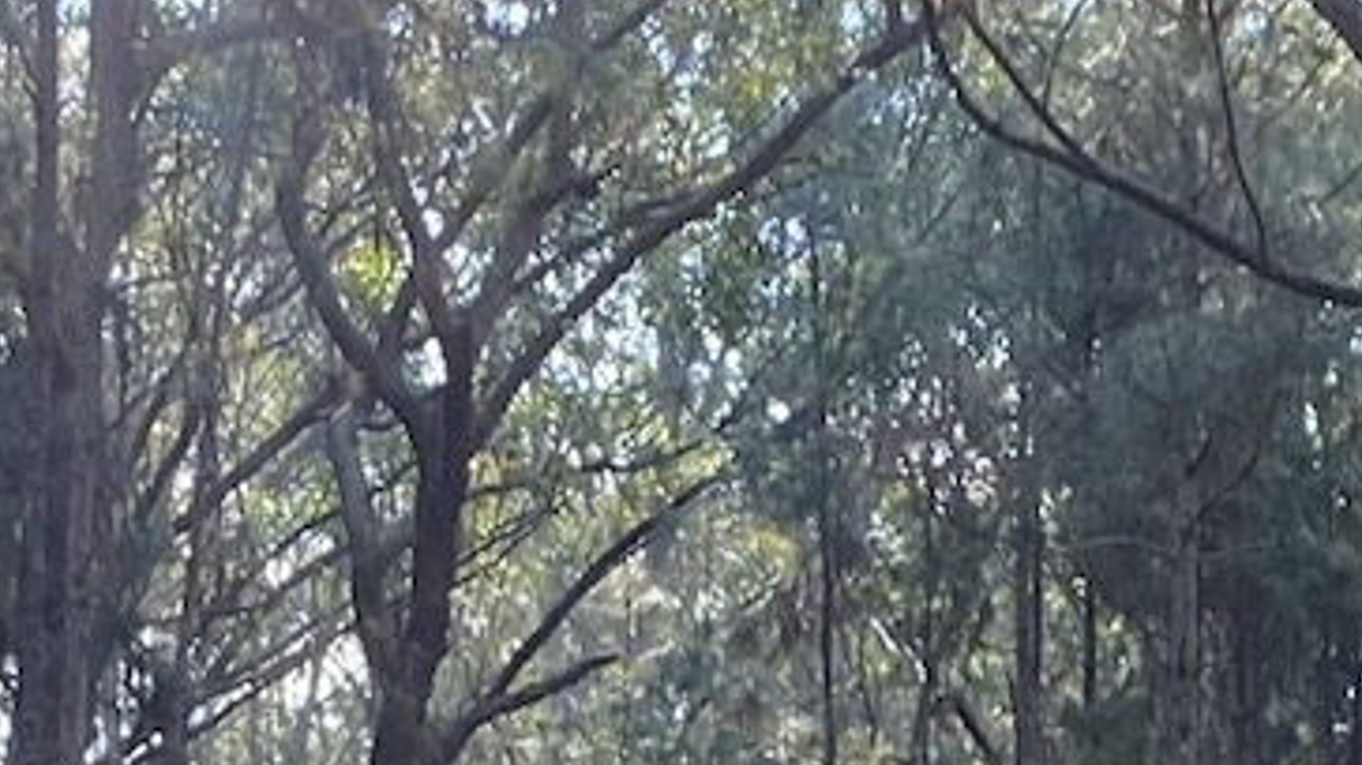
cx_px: 657
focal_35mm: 125
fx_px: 4513
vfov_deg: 9.4
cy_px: 1208
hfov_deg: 17.2
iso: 32
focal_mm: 4.25
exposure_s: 1/122
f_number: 1.8
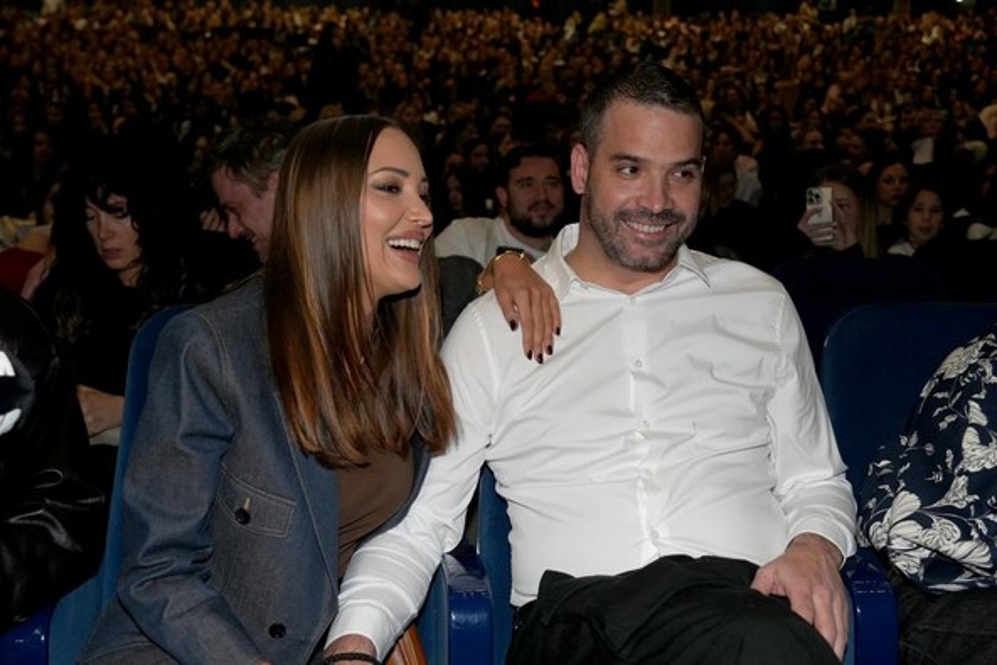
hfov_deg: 45.4
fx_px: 1191
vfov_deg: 31.2
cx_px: 498
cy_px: 332
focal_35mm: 43
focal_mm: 29
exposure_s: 1/250
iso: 1250
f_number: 4
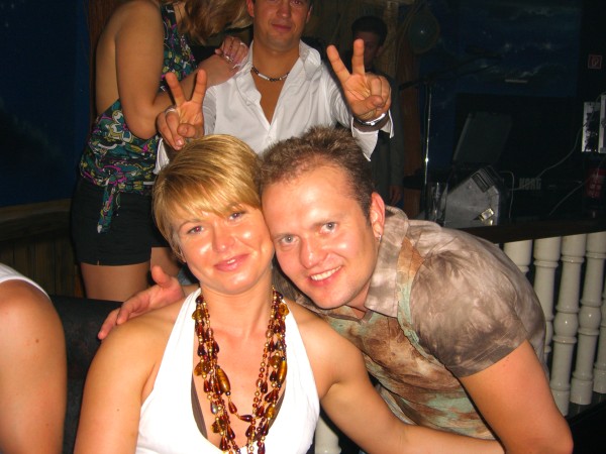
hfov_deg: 49.0
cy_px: 227
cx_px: 303
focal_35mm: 38
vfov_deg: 37.7
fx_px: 665
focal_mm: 7.9
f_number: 2.8
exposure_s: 1/60
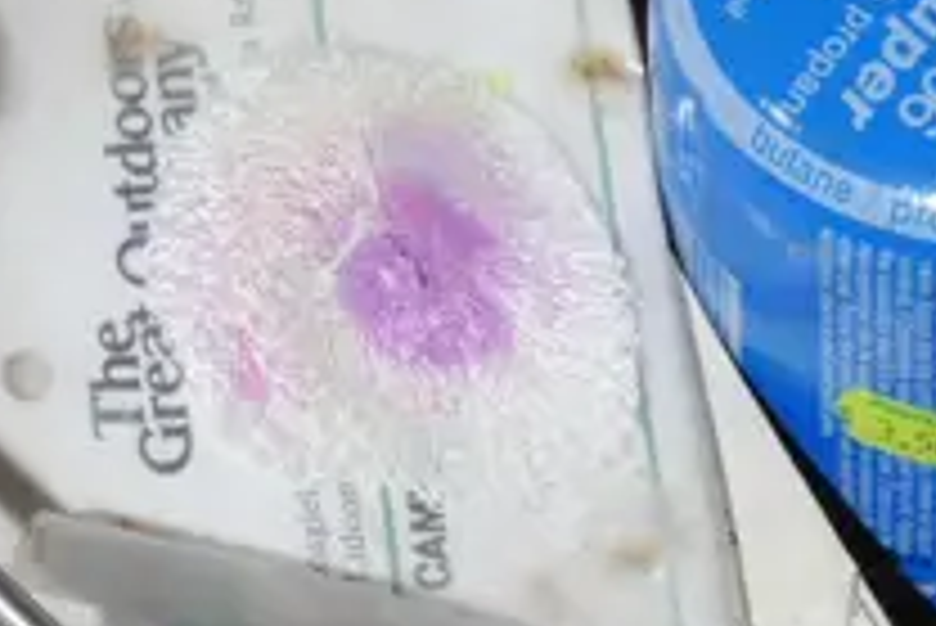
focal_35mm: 205
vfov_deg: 6.6
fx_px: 5334
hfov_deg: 9.7
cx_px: -526
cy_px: -500
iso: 400
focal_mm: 20
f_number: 4.5
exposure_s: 1/60
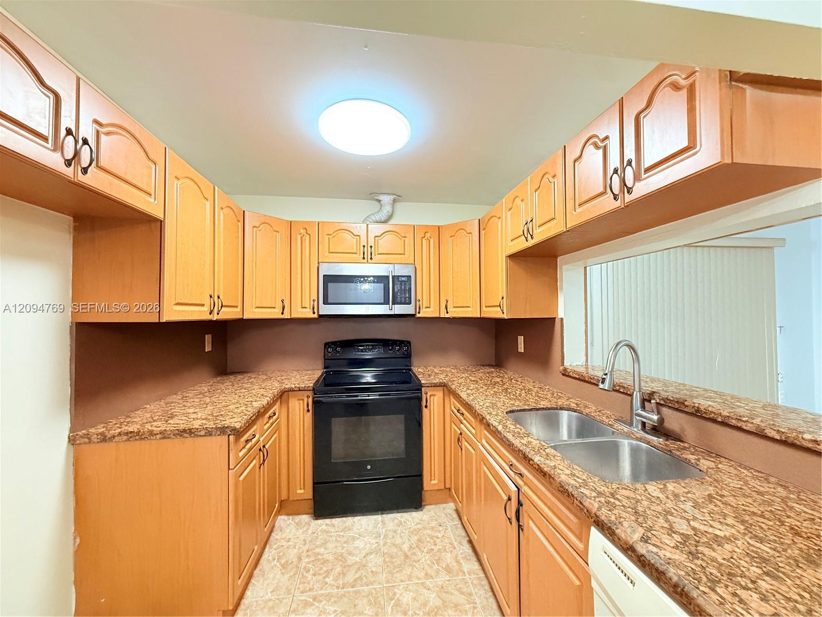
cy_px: 308
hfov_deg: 102.1
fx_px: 332
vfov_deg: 85.7
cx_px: 411
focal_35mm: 14
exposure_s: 1/60
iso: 320
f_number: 2.2
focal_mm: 2.22
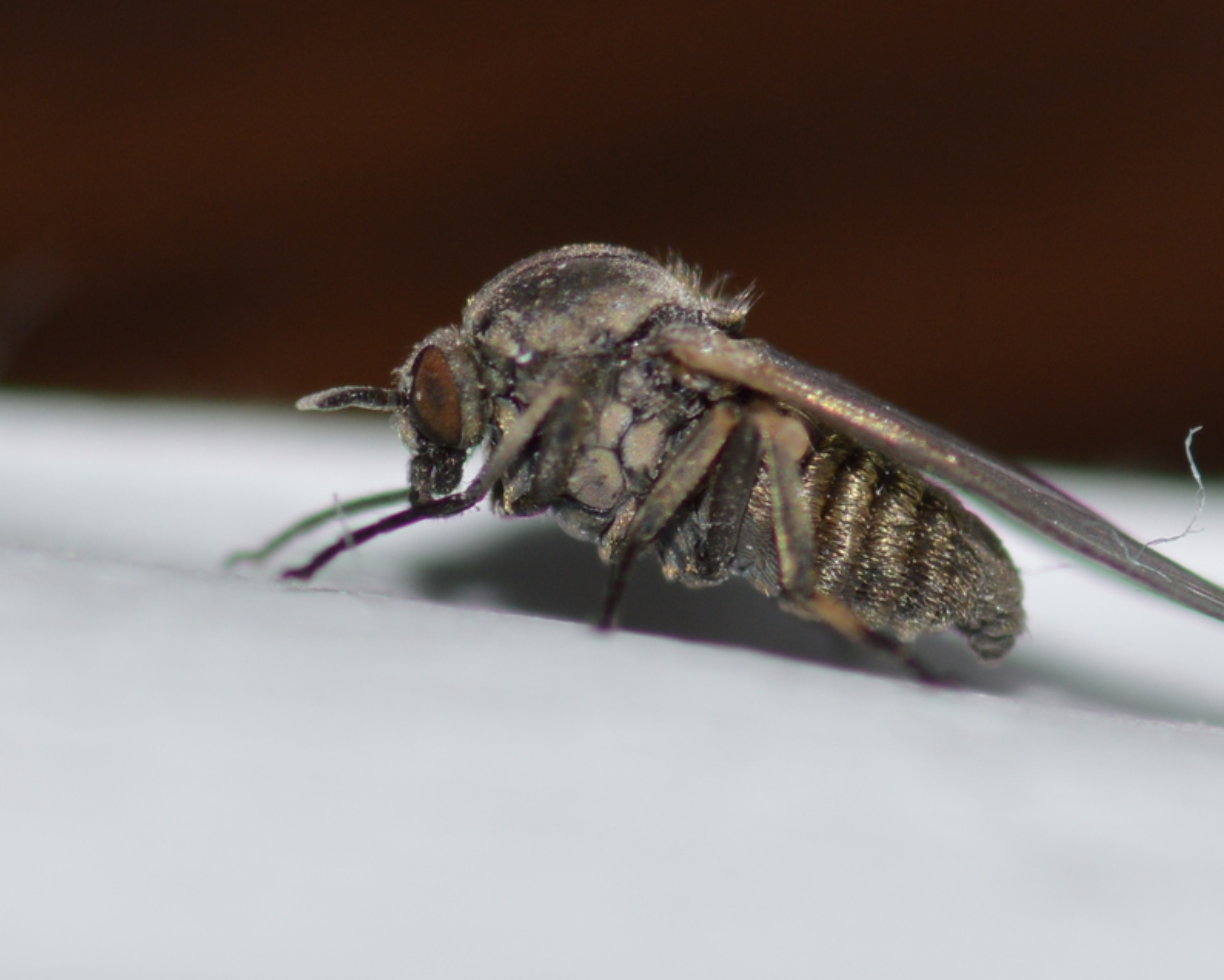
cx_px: 737
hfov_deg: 11.3
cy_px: 492
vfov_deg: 9.1
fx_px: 6158
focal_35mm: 170
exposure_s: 1/200
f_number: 14
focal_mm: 100
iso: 100
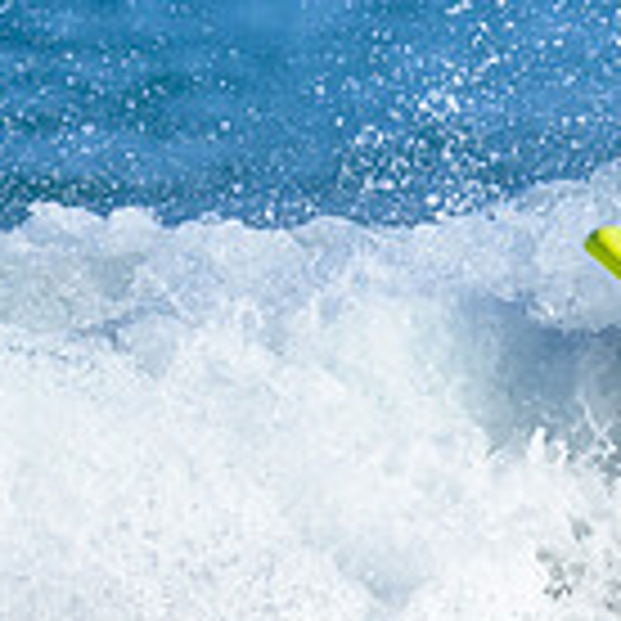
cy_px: 236
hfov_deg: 0.6
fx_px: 63629
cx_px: 1080
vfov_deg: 0.6
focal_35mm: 3135
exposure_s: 1/2000
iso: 450
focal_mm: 800
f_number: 6.3
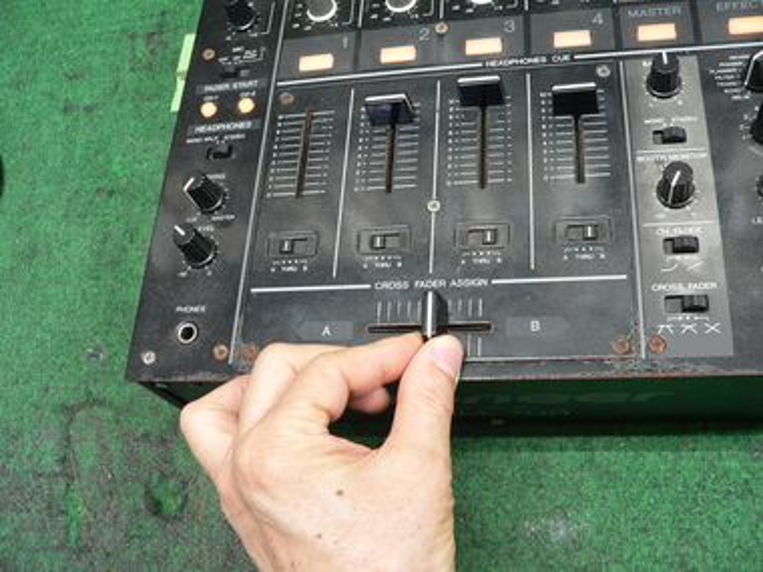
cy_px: 286
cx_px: 382
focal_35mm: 36
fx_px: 794
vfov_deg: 39.7
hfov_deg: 51.4
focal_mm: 6
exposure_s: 1/13
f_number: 2.8
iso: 200
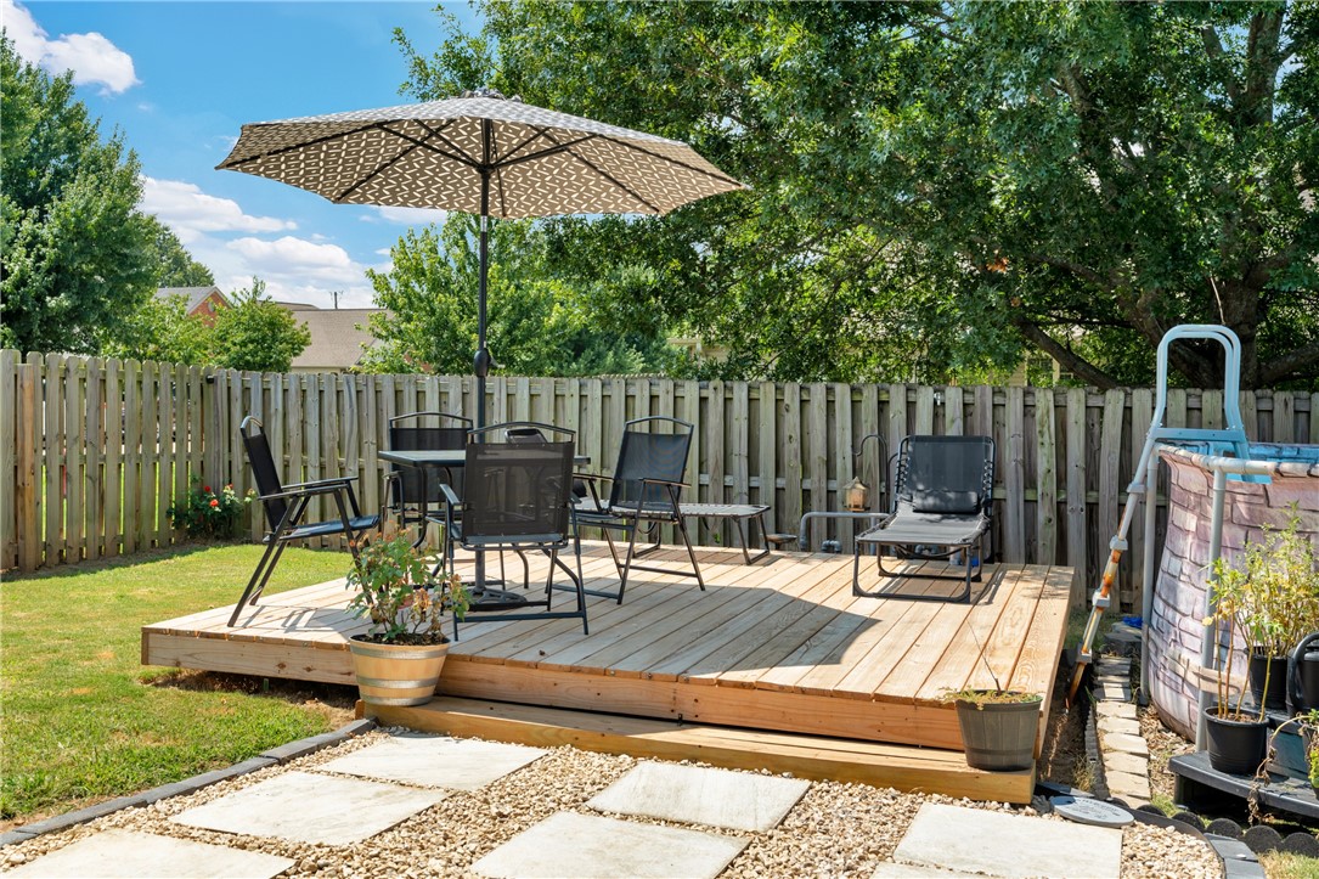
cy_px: 440
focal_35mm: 35
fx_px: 1282
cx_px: 660
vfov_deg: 37.8
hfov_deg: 54.4
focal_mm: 35
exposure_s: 1/50
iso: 100
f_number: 6.3
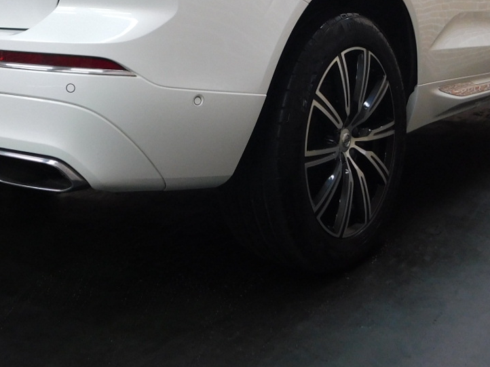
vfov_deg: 27.2
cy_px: 14
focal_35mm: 51
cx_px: 181
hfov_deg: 37.3
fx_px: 722
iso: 200
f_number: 3
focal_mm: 4
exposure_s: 1/30
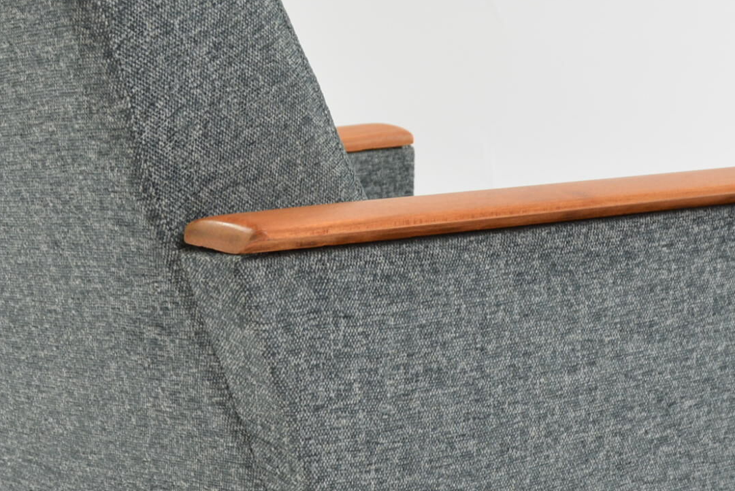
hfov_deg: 18.9
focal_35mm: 108
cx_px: 327
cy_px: 382
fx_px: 2207
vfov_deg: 12.7
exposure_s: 1/60
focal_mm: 26
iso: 400
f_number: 5.6
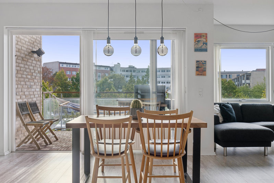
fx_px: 259
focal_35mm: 34
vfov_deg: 38.9
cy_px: 92
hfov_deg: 55.8
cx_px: 137
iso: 160
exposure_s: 1/80
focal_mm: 23
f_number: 8
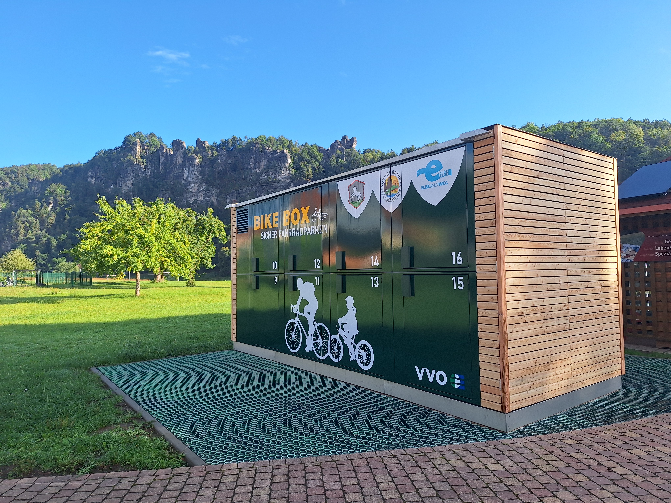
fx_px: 446
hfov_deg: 73.9
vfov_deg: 58.9
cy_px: 252
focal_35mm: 23
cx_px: 336
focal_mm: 5.54
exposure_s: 1/1255
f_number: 1.8
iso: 40
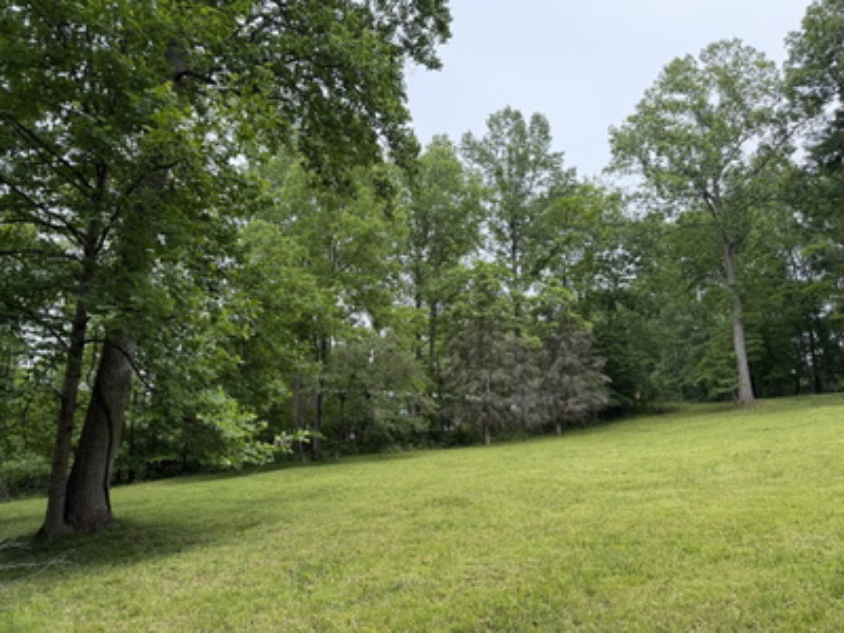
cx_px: 422
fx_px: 585
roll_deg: -0.3
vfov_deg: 56.8
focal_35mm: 24
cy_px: 316
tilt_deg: +18.6
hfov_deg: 71.6
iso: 100
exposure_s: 1/1437
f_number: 1.78
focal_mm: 6.76
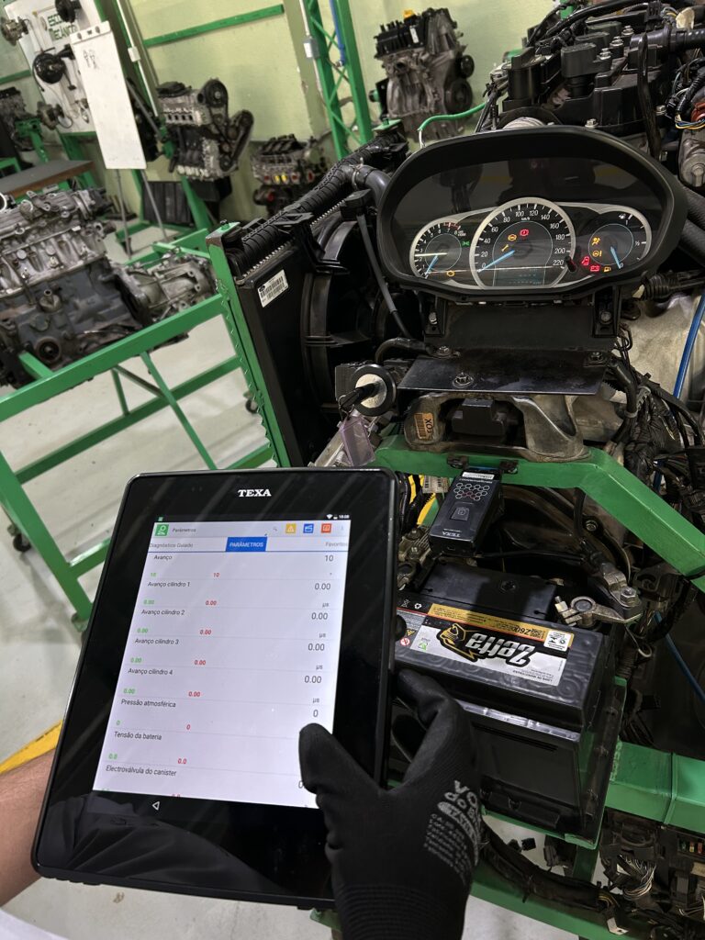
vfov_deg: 67.3
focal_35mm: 26
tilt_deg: -32.9
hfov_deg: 53.1
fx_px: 706
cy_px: 470
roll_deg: +15.7
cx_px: 352
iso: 160
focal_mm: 5.7
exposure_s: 1/60
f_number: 1.5
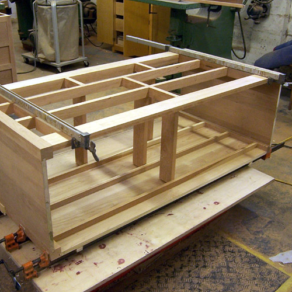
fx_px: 401
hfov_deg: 39.9
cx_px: 119
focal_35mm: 42
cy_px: 142
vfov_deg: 40.0
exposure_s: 1/15
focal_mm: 5.5
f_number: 3.4
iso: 140
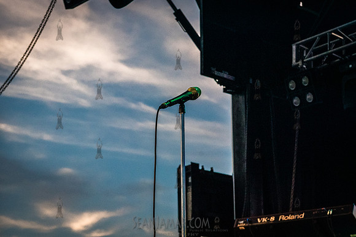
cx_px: 178
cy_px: 118
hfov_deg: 22.7
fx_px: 888
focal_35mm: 90
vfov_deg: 15.2
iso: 4000
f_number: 6.3
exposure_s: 1/2500
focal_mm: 66
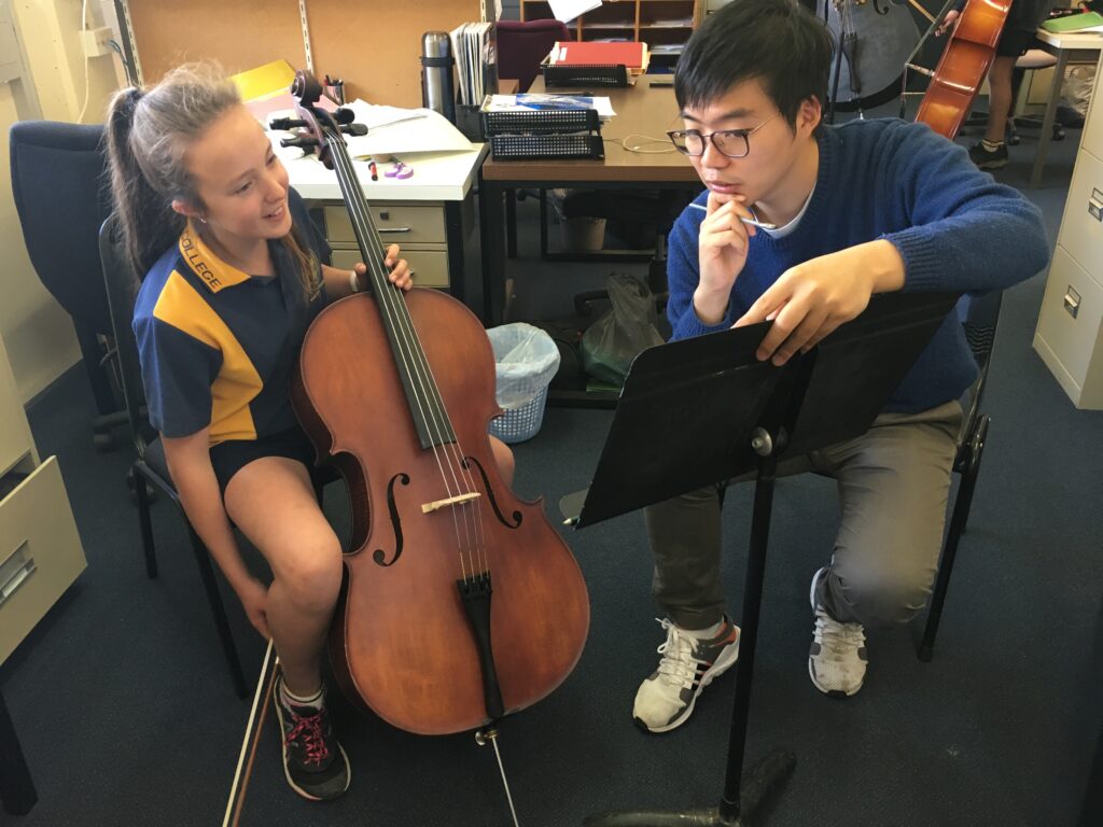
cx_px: 552
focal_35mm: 29
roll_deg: +2.0
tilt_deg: -28.6
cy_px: 414
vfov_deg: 48.2
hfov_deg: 61.7
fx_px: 924
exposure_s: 1/33
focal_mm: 4.15
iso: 125
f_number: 2.2
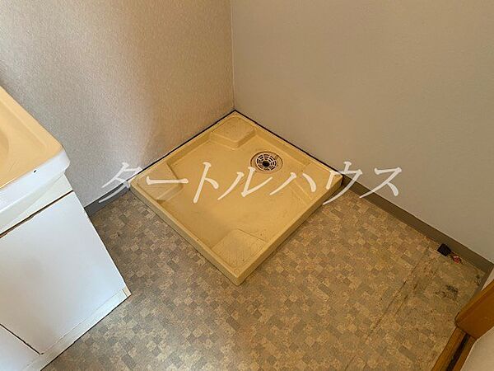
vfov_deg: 53.1
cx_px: 247
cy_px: 186
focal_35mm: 26
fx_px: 371
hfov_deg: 67.3
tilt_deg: -49.6
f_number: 1.8
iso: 80
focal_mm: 4.25
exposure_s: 1/60
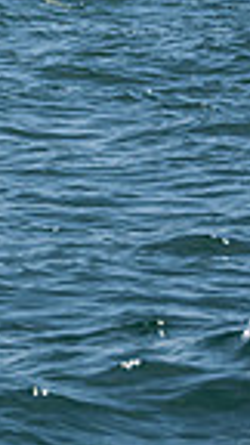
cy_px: -119
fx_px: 5951
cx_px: -500
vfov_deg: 4.3
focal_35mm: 505
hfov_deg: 2.4
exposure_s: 1/2000
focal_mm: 120
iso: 250
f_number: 6.7
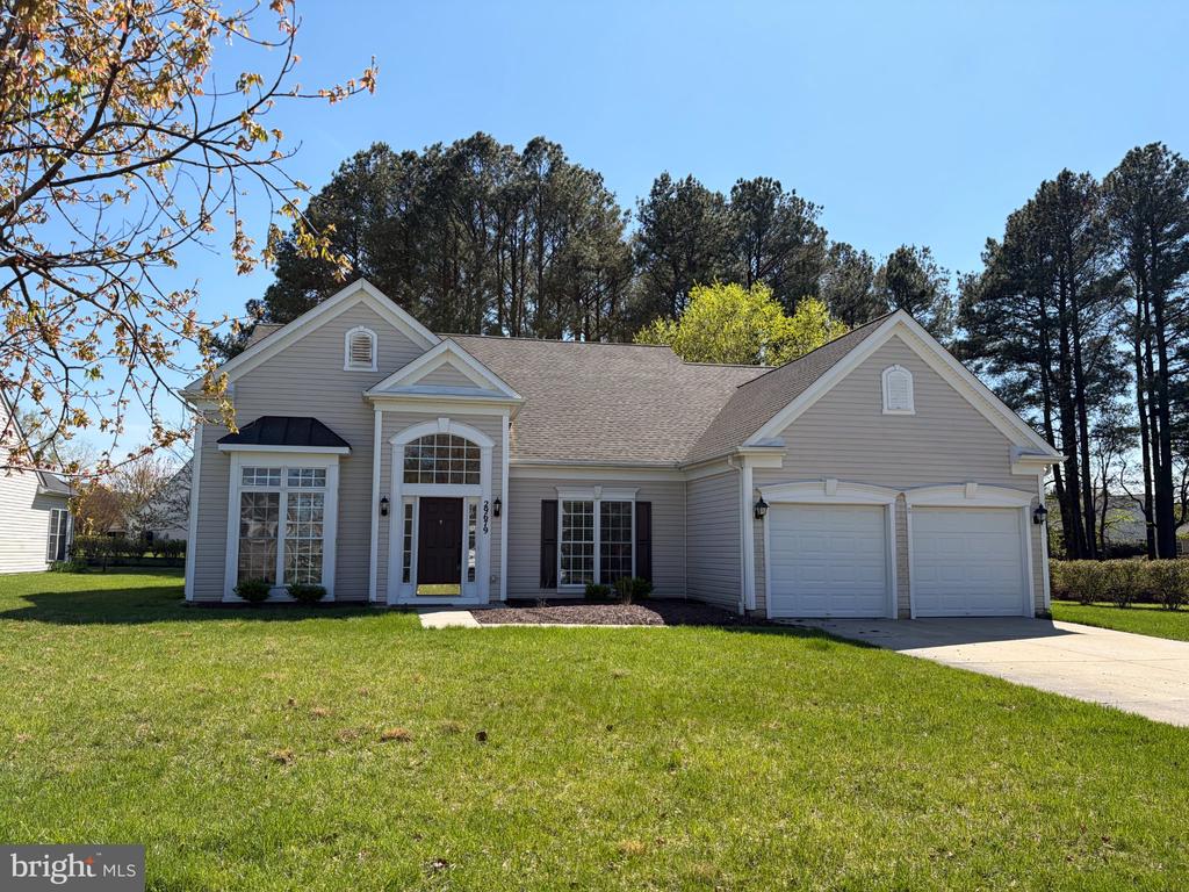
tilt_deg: +8.1
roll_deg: -0.7
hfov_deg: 67.3
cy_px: 446
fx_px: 893
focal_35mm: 26
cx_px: 594
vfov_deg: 53.1
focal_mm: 5.96
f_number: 1.6
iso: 50
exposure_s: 1/2747
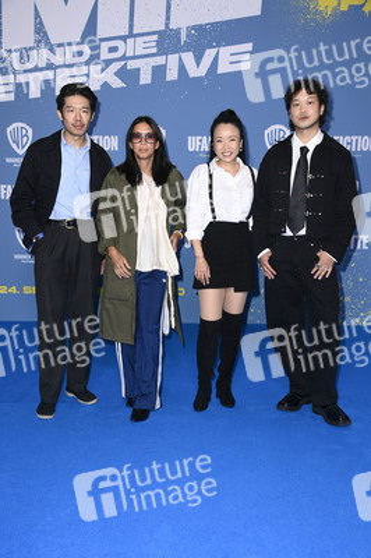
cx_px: 186
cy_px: 279
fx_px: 681
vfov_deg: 44.5
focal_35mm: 44
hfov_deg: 30.5
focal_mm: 44
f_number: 5.6
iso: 1250
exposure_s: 1/250
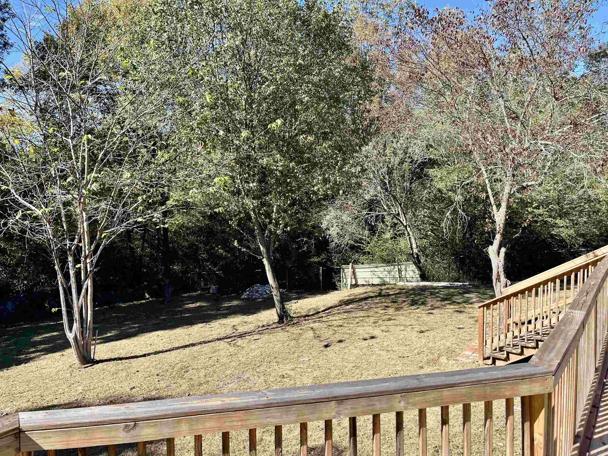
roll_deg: +1.5
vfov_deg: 53.1
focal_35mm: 26
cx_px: 304
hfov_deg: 67.3
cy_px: 228
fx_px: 457
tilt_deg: -3.1
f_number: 1.6
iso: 50
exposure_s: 1/1186
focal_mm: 5.1
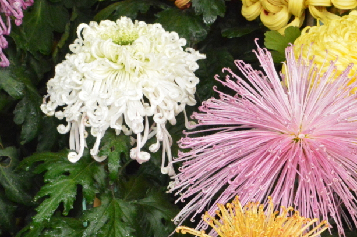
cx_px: 295
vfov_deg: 6.4
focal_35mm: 213
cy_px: 188
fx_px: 2109
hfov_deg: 9.6
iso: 6400
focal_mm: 85
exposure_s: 1/80
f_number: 18
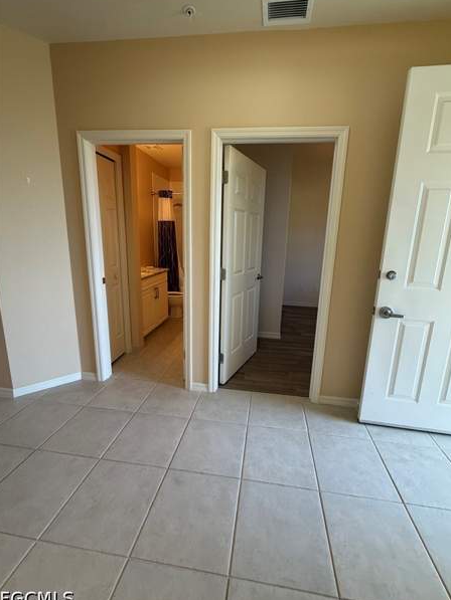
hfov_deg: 81.7
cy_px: 291
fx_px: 260
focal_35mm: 15
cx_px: 237
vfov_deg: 98.1
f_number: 2.2
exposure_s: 1/120
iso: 200
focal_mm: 2.22
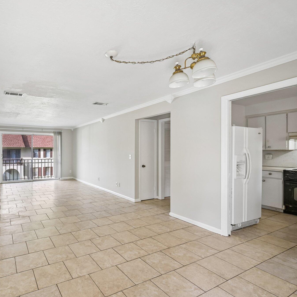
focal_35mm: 18
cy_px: 149
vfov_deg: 80.7
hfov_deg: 76.5
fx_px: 175
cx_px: 85
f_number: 8
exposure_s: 1/15
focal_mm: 14
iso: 140
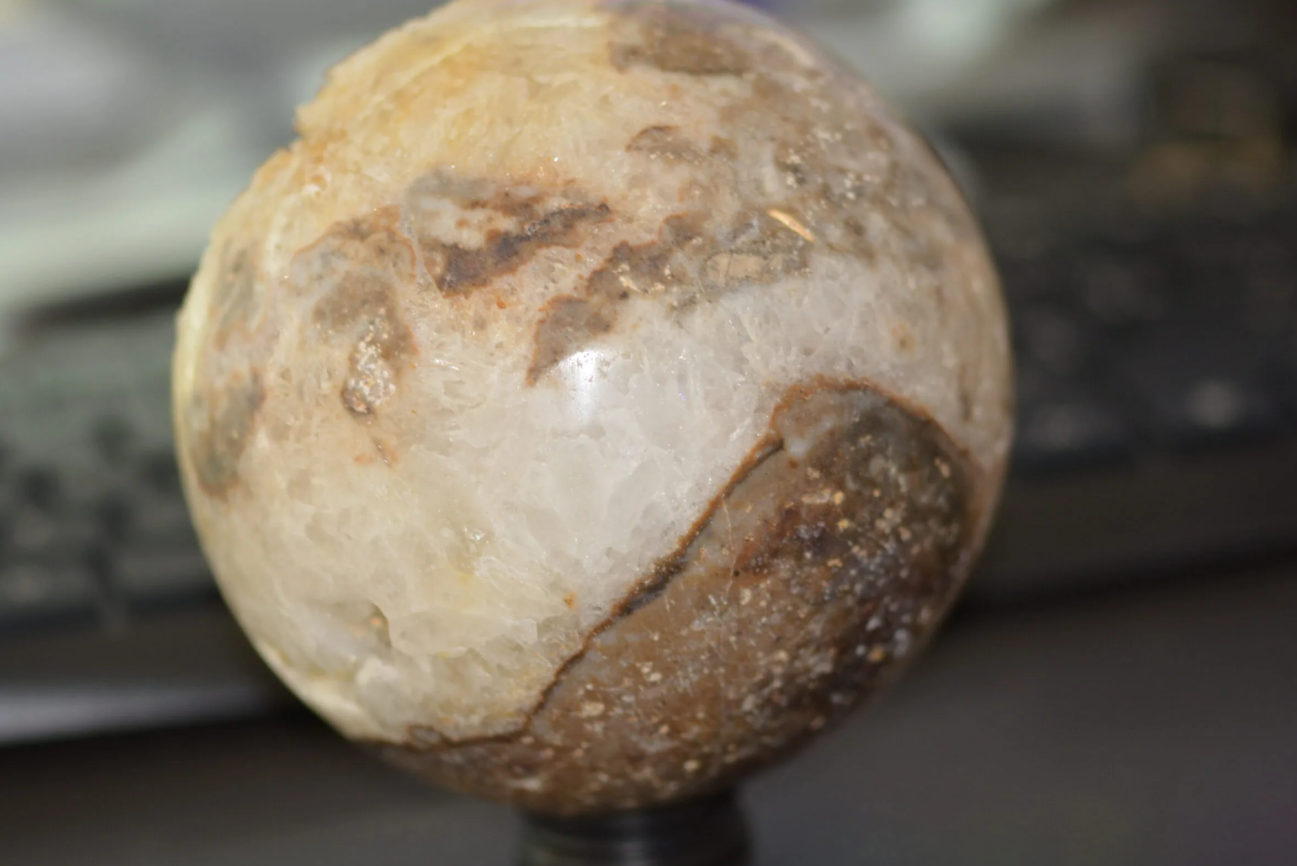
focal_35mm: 172
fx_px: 6182
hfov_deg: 12.0
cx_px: 657
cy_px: 431
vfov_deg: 8.0
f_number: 3.2
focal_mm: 105
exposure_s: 1/60
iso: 400
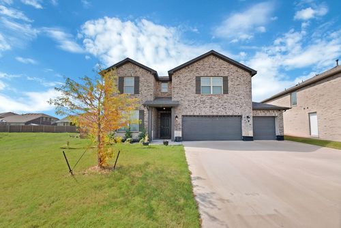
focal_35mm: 12
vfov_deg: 90.1
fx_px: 114
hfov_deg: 112.6
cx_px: 170
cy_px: 114
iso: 640
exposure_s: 1/160
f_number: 9
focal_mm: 12
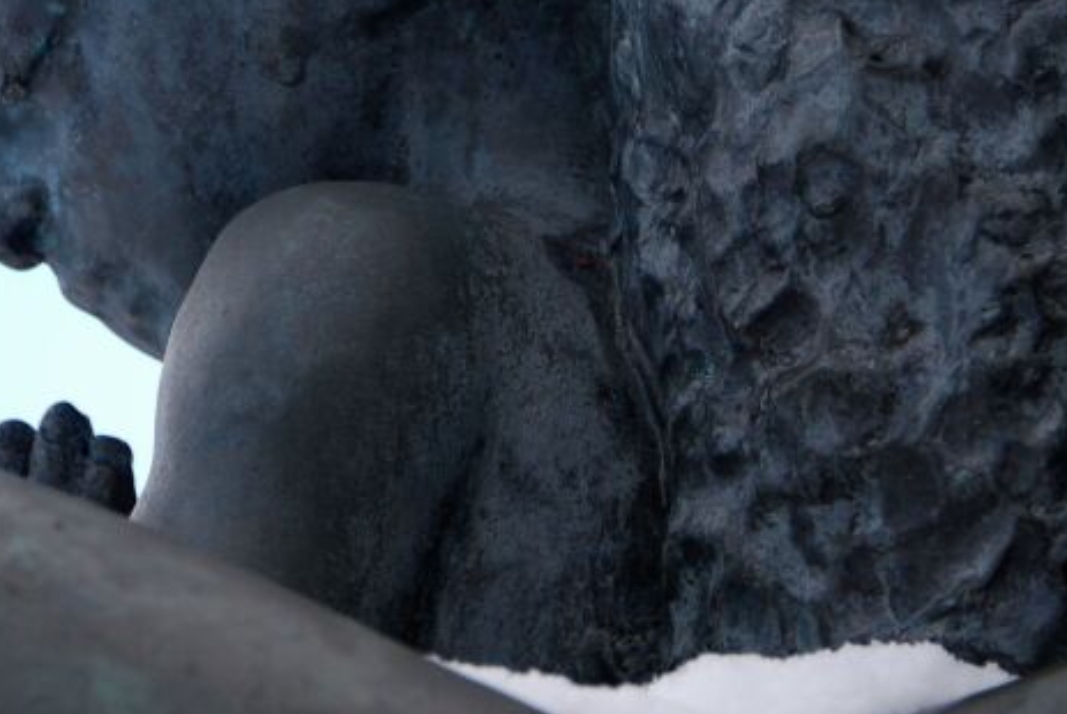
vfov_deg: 5.7
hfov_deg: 8.5
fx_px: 7152
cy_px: 169
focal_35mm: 241
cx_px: 410
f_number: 5.3
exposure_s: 1/200
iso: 200
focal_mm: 62
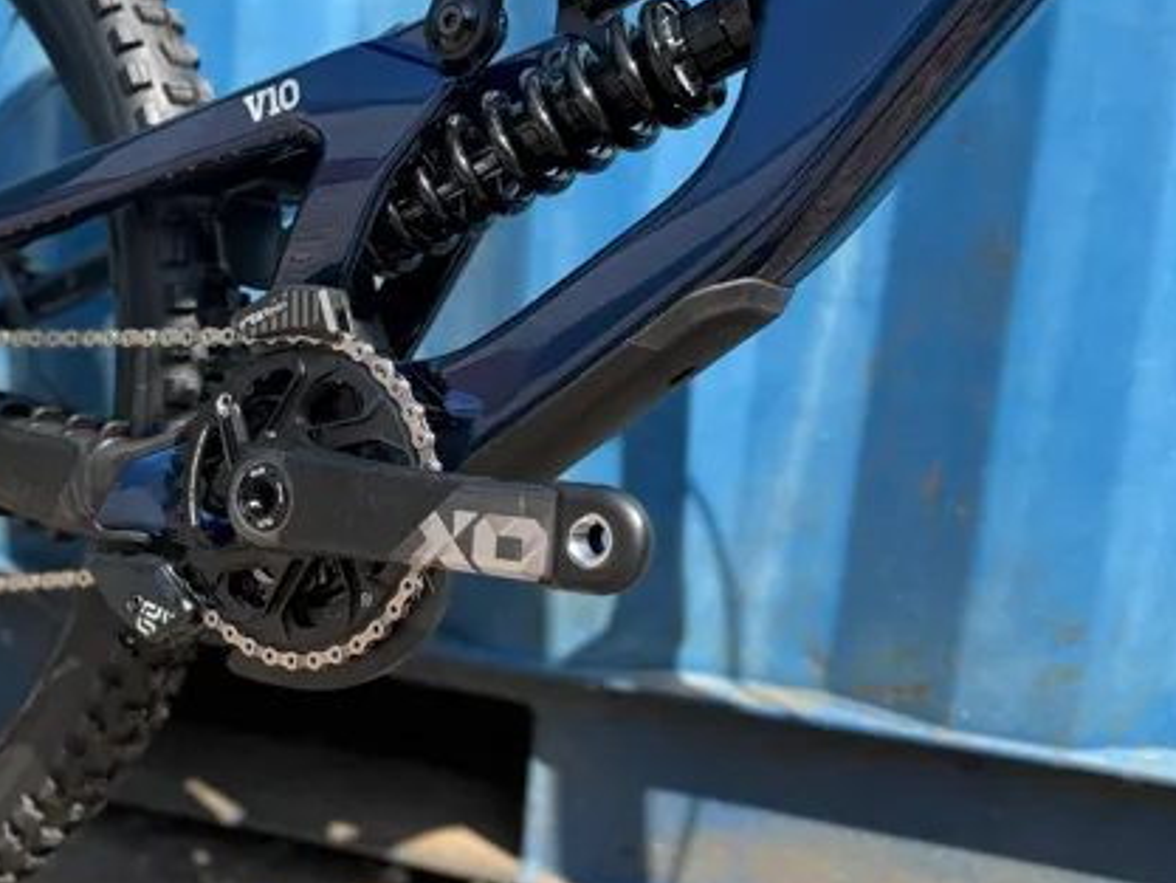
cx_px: 288
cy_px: 494
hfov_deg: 40.0
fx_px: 1563
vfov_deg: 31.5
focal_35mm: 46
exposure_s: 1/920
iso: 80
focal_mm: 6.76
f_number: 1.78
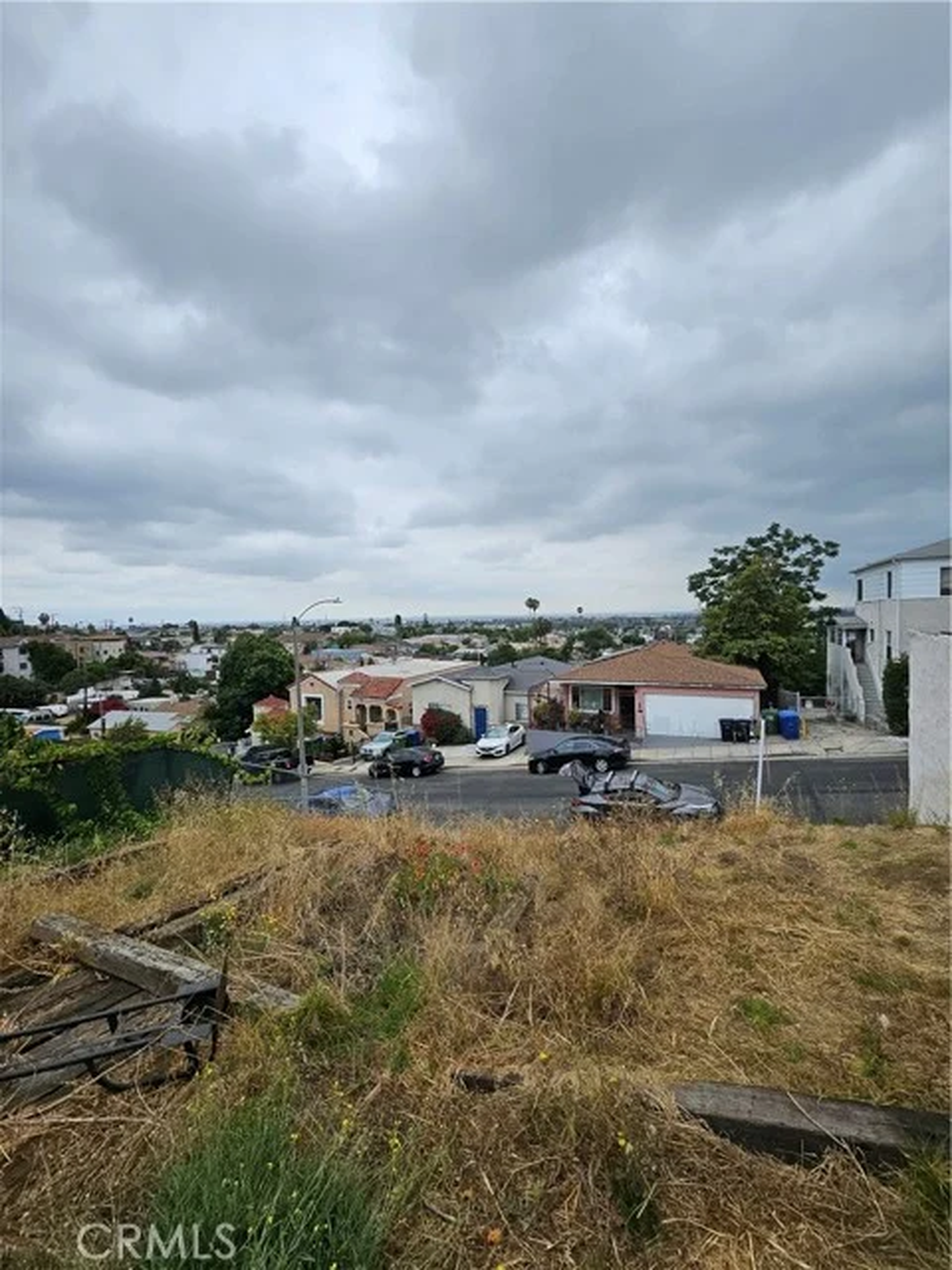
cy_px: 635
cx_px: 476
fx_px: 477
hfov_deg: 89.9
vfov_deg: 106.2
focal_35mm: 13
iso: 32
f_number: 2.2
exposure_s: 1/1090
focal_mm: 1.74
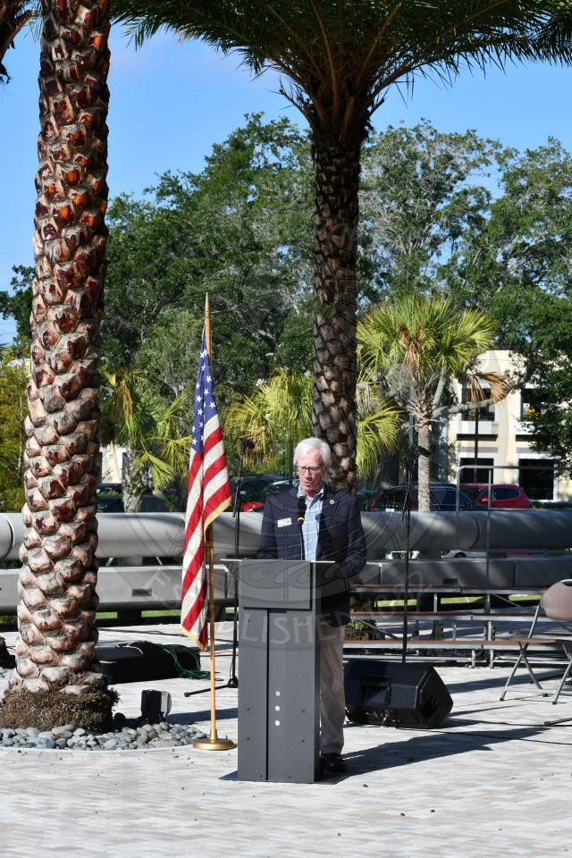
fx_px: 2502
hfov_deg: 13.0
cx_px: 286
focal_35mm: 105
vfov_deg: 19.5
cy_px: 429
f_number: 11
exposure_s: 1/500
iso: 320
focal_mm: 70
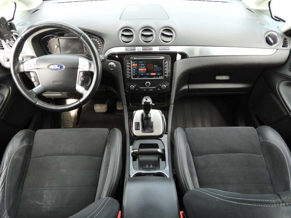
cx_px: 146
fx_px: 202
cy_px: 109
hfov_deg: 71.6
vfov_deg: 56.8
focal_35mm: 24
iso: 100
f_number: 2.8
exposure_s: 1/60
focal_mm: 4.3
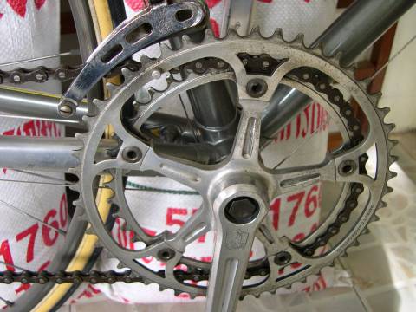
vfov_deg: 37.7
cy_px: 156
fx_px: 457
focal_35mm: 38
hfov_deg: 49.0
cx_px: 208
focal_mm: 8
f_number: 2.8
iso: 100
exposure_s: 1/30.4
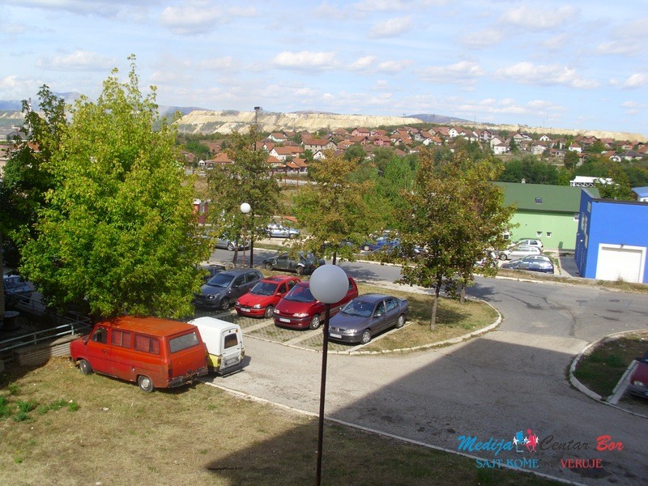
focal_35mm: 35
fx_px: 655
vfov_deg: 40.7
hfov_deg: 52.6
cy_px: 243
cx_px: 324
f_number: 4.3
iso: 50
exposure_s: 1/362
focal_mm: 6.2
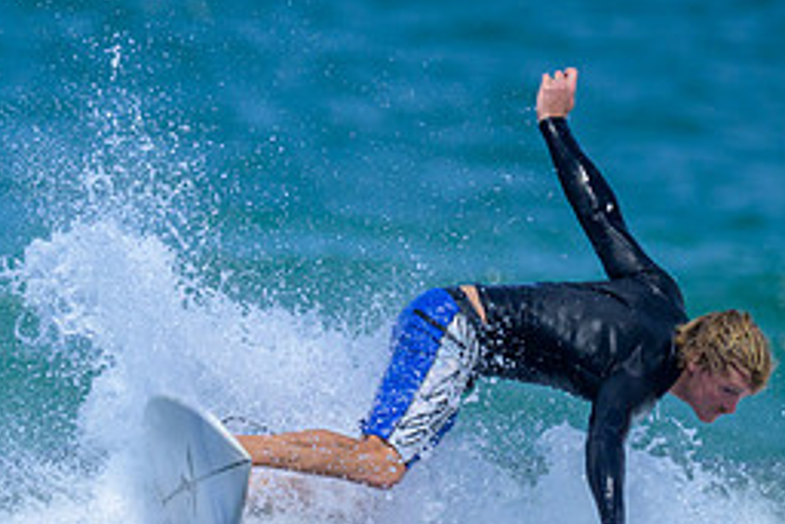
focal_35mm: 2472
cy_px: 500
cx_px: 138
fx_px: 53932
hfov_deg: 0.8
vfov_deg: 0.6
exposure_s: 1/2500
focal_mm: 800
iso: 450
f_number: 6.3
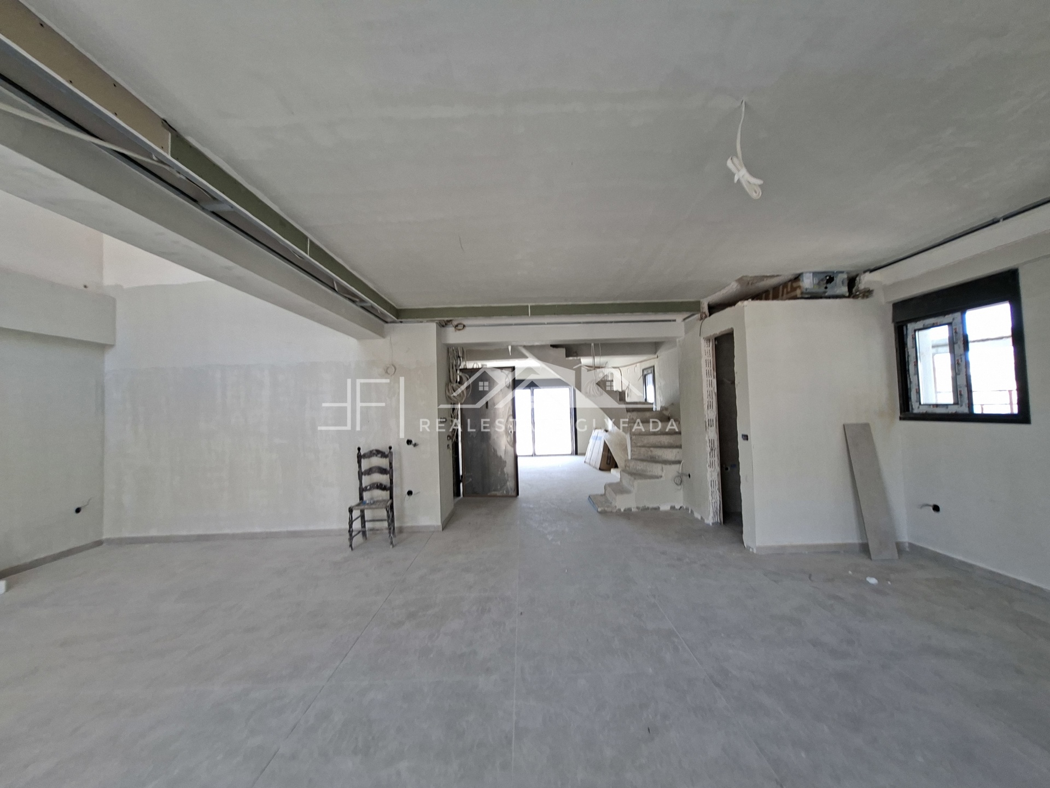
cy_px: 394
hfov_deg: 106.2
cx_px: 525
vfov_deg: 89.9
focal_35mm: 13
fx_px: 394
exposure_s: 1/60
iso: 50
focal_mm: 1.74
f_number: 2.2
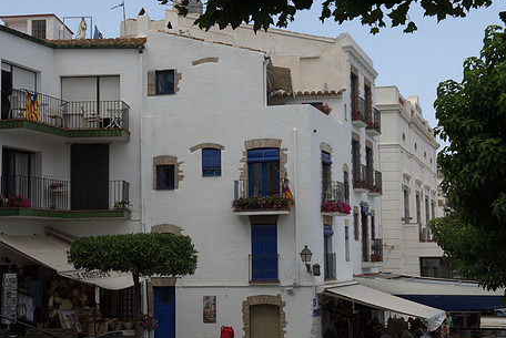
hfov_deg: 32.8
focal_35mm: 61
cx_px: 233
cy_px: 191
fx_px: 858
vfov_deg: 22.3
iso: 800
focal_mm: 48
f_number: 11
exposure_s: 1/500
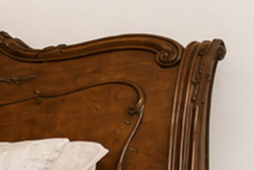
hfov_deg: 10.7
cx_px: -553
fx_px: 706
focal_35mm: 100
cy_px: 146
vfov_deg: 13.6
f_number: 8
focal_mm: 10
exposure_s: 1/60
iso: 2000
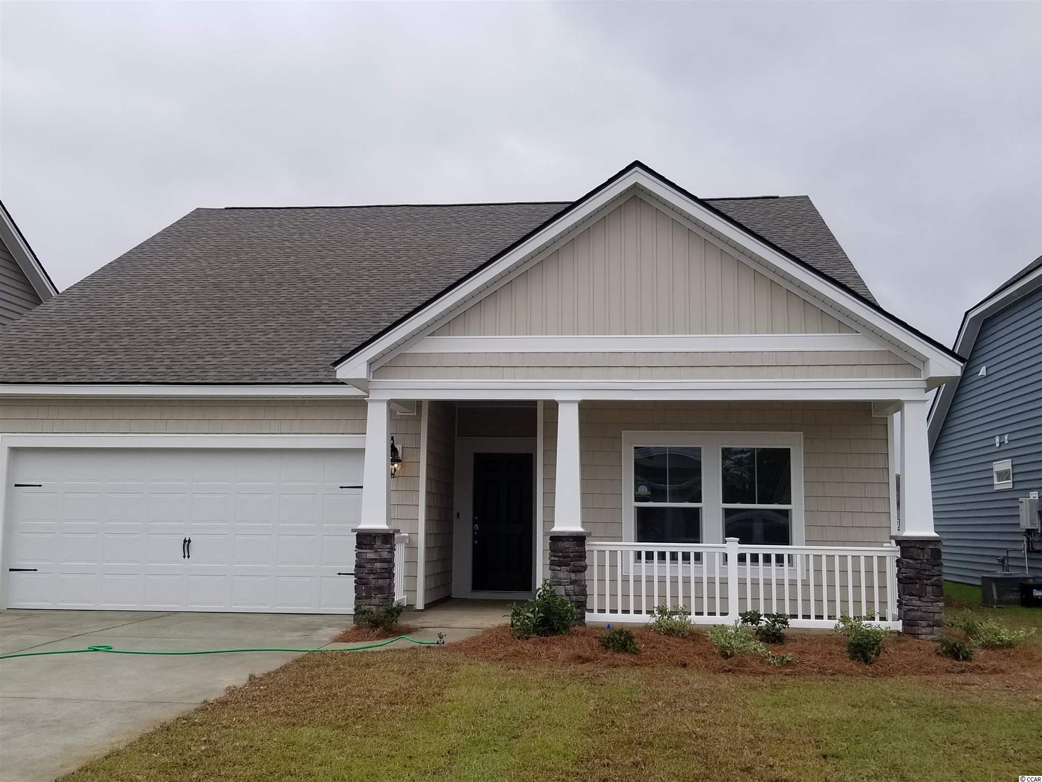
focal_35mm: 26
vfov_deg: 53.1
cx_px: 521
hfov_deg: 67.3
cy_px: 391
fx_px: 783
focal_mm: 4.25
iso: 50
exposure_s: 1/1767
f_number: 1.7
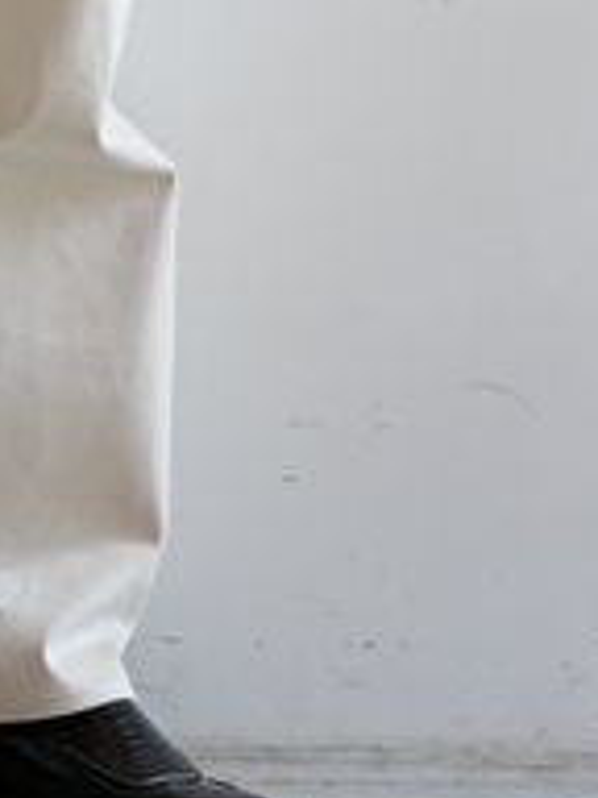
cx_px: -108
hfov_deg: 5.7
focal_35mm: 261
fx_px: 6012
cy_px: -314
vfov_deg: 7.5
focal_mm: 34
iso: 200
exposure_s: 1/160
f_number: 2.8
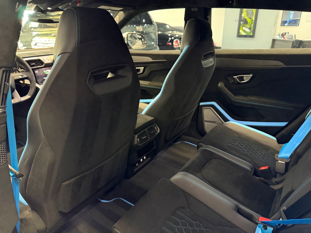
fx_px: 216
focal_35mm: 24
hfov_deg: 71.6
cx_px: 156
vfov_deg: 56.8
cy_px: 116
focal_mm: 6.76
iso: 1000
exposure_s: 1/33
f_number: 1.78
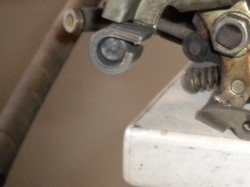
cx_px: 372
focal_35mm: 109
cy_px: -63
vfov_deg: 13.1
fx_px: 787
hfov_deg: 16.5
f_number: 3.1
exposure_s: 1/30
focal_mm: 6.3
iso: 400
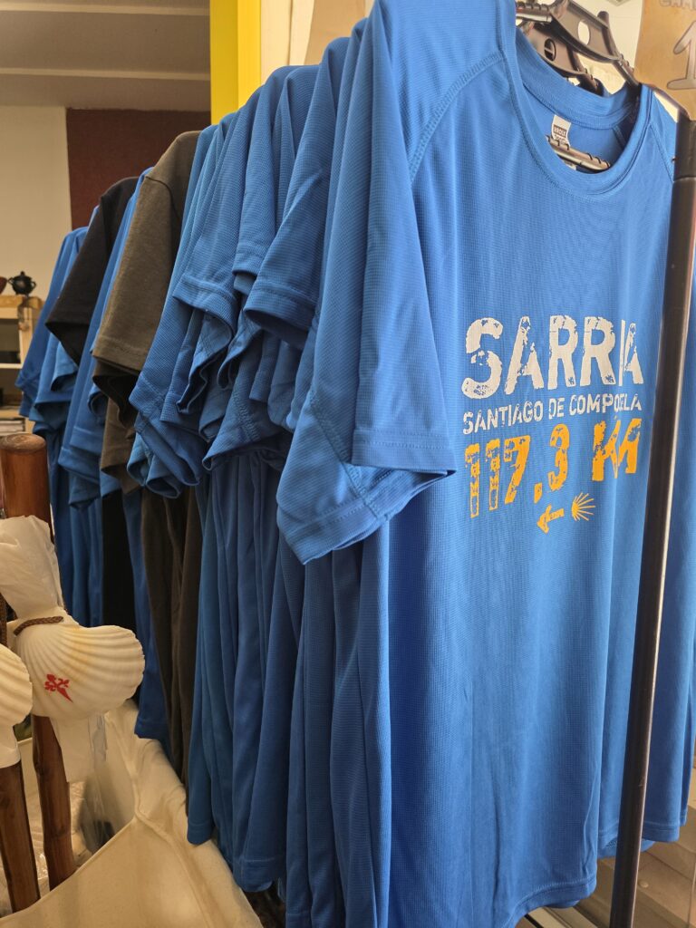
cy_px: 464
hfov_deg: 58.9
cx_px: 348
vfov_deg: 73.9
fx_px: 617
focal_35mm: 23
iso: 125
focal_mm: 6.3
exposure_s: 1/100
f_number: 1.7
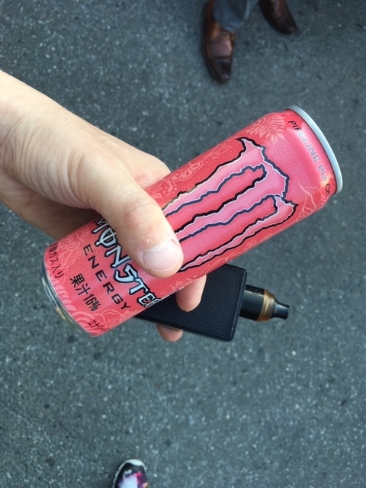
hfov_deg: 48.2
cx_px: 183
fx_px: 409
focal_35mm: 29
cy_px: 244
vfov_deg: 61.7
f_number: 2.2
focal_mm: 4.15
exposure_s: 1/120
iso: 25
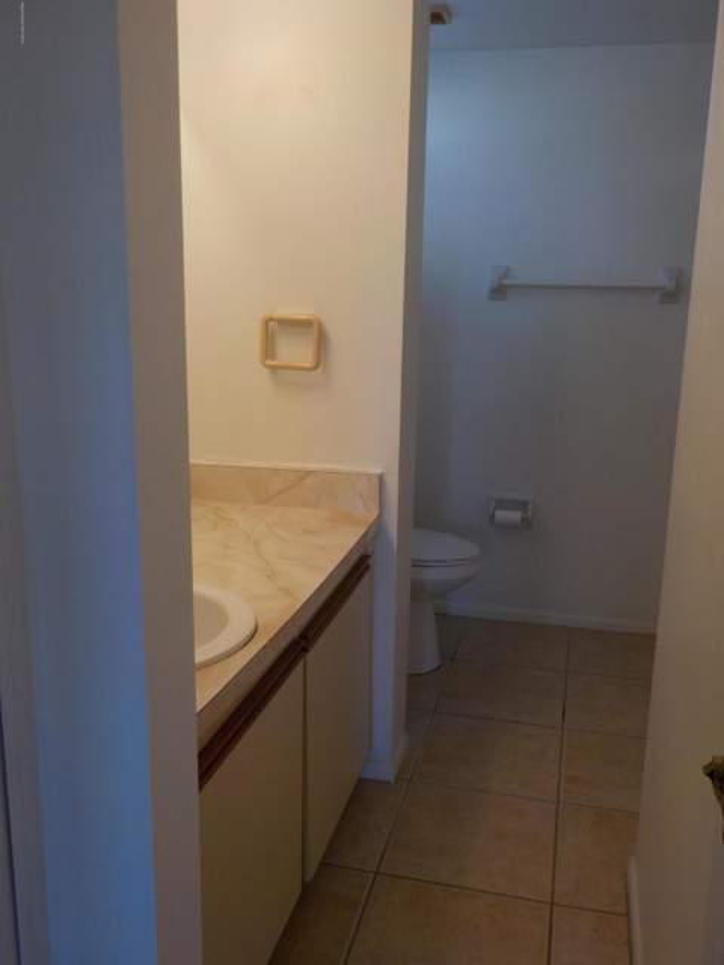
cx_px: 362
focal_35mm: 30
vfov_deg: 60.0
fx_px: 837
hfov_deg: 46.8
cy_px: 482
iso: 125
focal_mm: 4.1
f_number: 3.3
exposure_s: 1/40
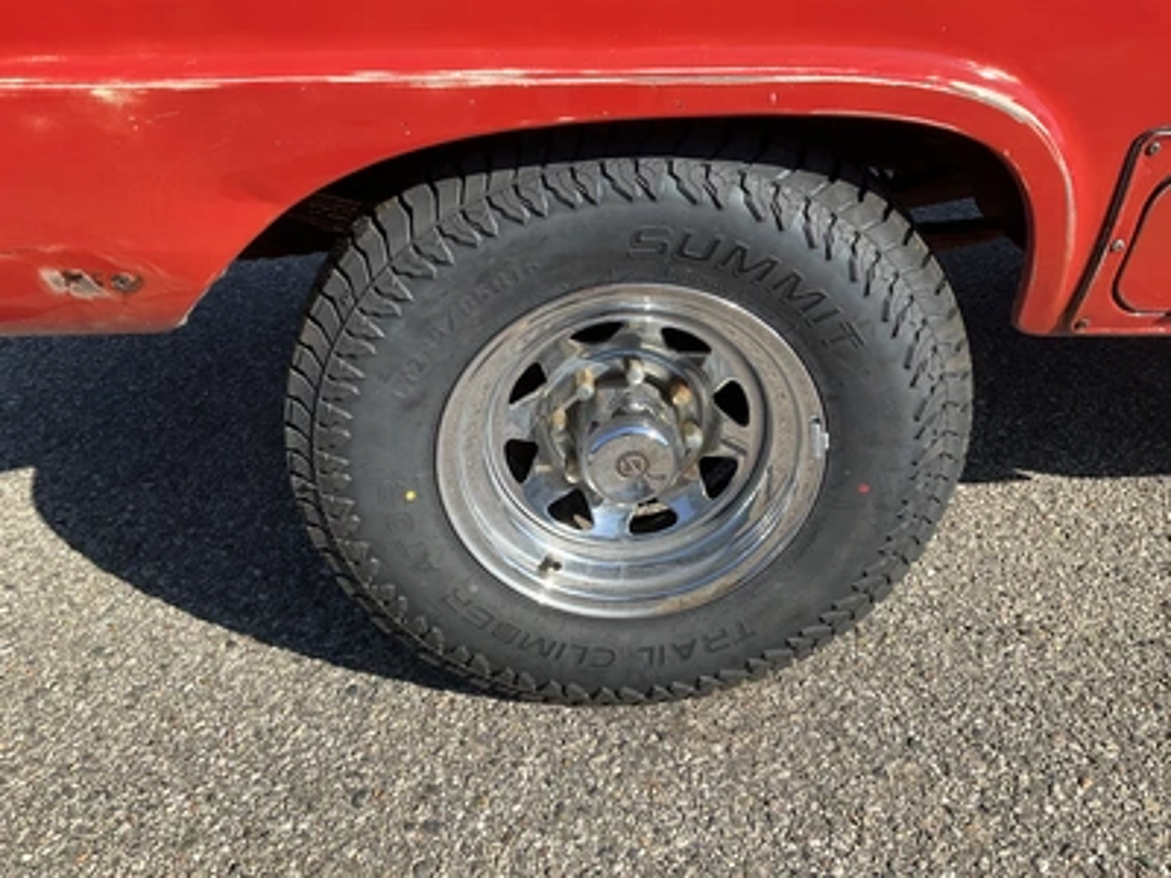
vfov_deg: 48.2
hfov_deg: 61.7
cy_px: 439
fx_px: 981
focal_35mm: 29
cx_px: 586
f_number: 1.8
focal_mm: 3
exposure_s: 1/929
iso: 25
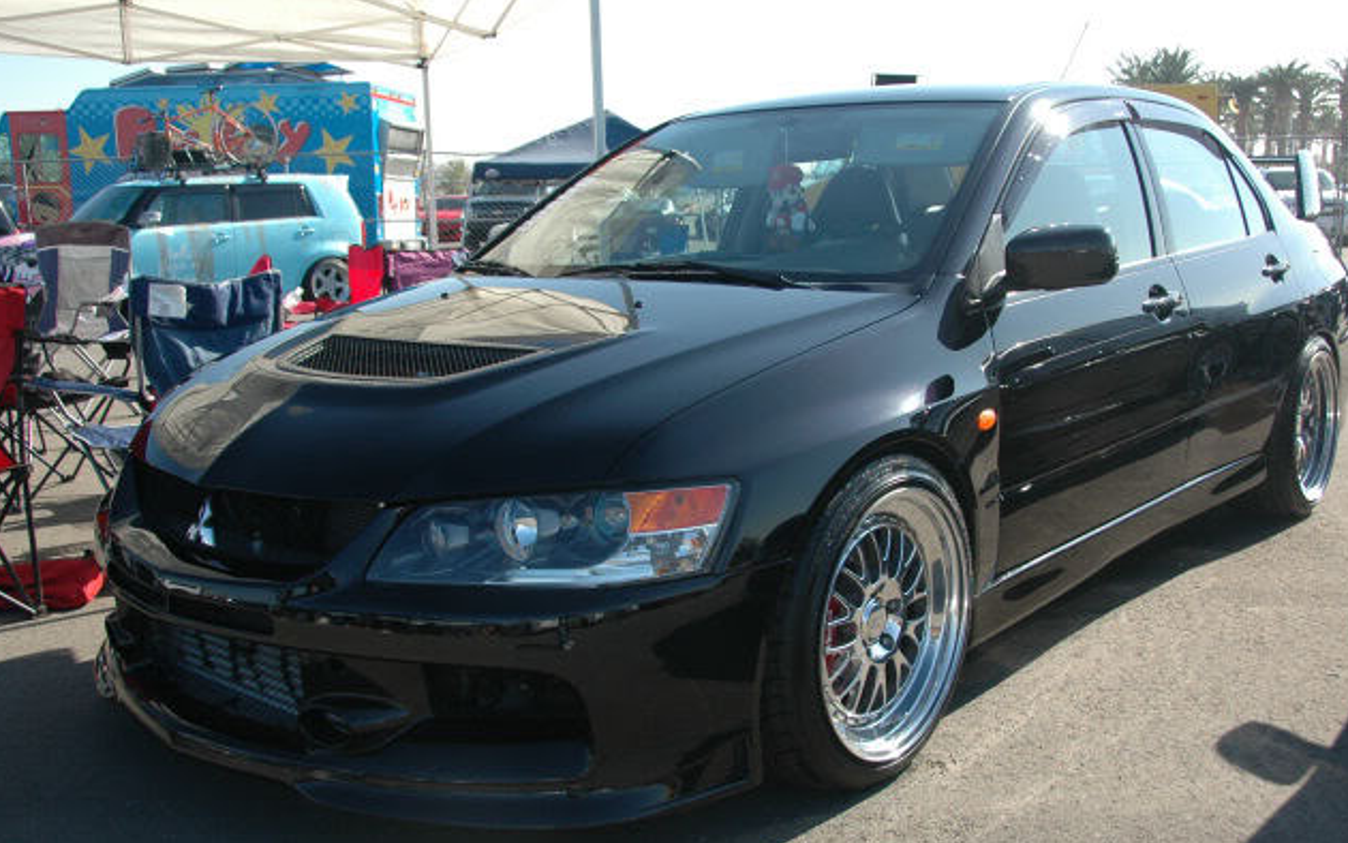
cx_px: 710
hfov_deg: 55.3
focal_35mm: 35
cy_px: 441
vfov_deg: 36.3
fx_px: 1286
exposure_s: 1/800
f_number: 4.5
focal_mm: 20
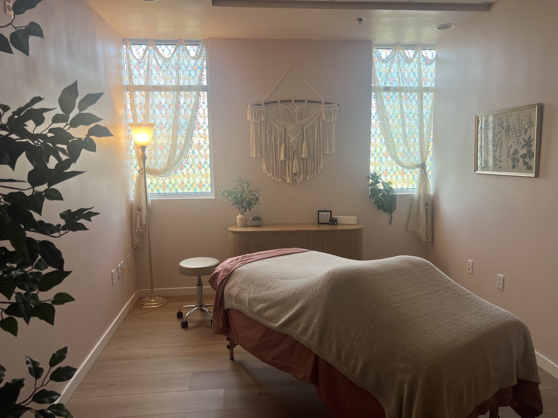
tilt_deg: -8.8
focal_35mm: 26
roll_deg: +1.0
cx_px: 279
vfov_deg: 53.1
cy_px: 209
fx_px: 419
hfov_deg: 67.3
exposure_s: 1/121
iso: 125
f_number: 1.5
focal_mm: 5.7
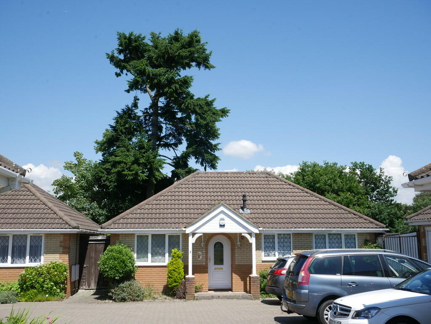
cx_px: 216
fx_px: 448
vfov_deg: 39.7
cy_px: 162
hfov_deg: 51.3
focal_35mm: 36
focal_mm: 18
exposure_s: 1/500
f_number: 9
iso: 400
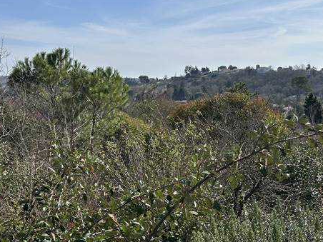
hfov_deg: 40.1
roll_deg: +0.2
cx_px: 242
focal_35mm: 46
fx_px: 429
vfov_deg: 31.5
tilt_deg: -5.5
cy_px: 125
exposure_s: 1/6211
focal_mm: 5.7
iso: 50
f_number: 1.5
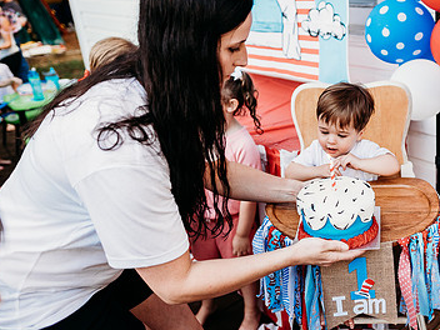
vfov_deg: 37.7
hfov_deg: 47.0
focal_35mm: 38
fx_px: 483
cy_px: 143
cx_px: 334
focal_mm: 24
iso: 400
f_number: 2.5
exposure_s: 1/320
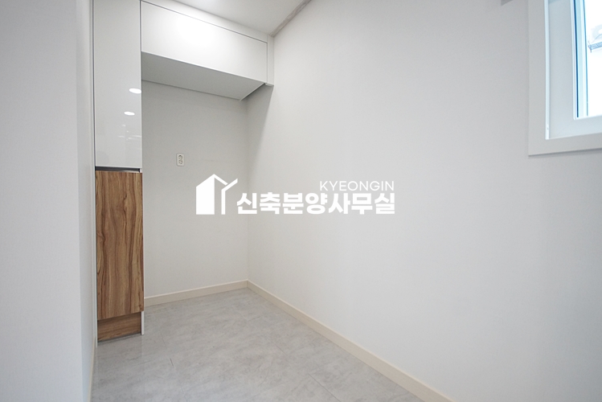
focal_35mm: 16
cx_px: 295
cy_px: 191
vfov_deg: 73.7
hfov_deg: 96.7
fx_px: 268
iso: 800
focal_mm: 10
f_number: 4
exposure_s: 1/80
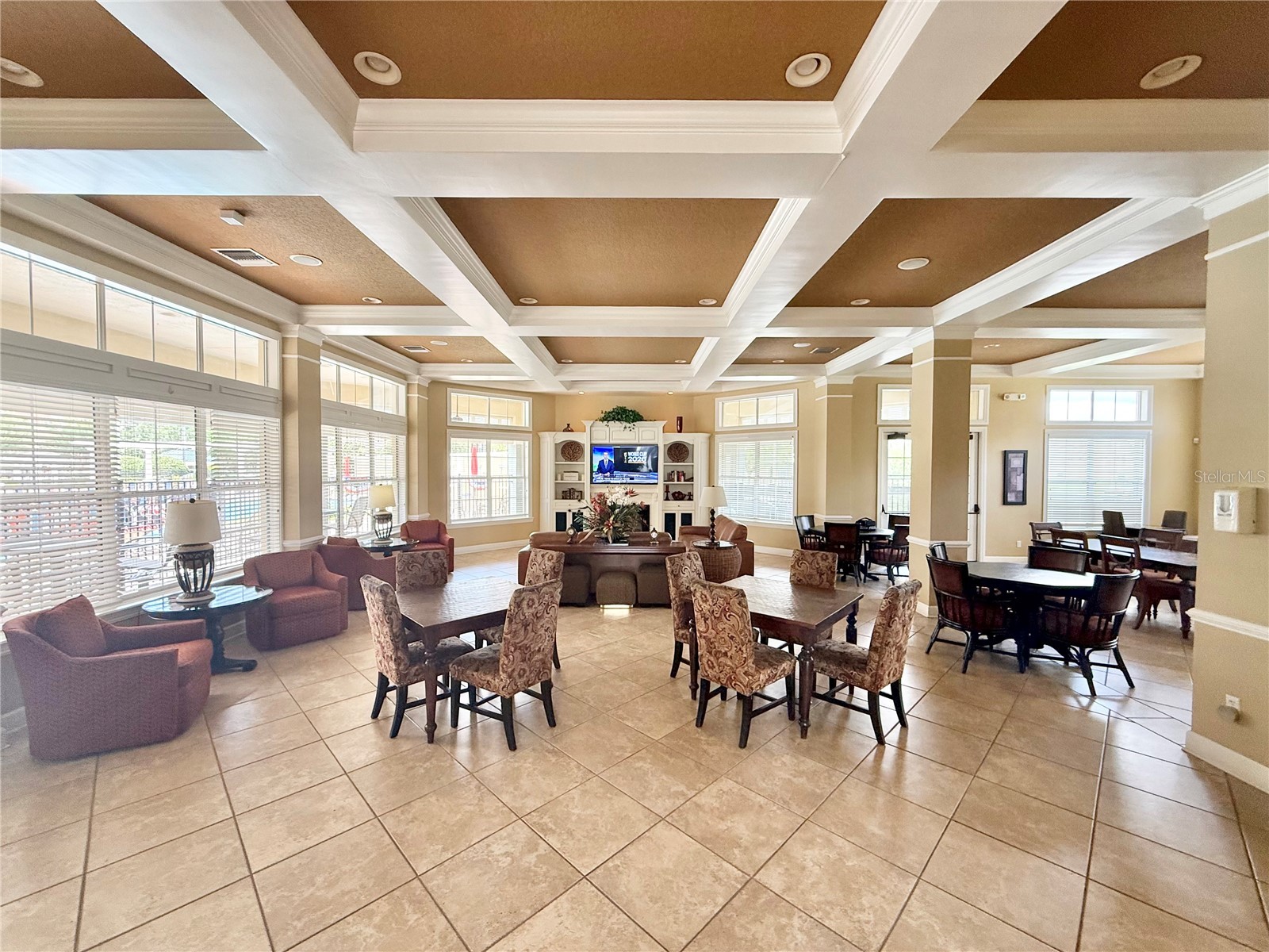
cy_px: 476
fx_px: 513
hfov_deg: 102.1
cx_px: 634
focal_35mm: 14
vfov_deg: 85.7
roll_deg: +0.0
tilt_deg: +0.4
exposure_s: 1/99
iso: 125
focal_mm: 2.22
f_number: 2.2
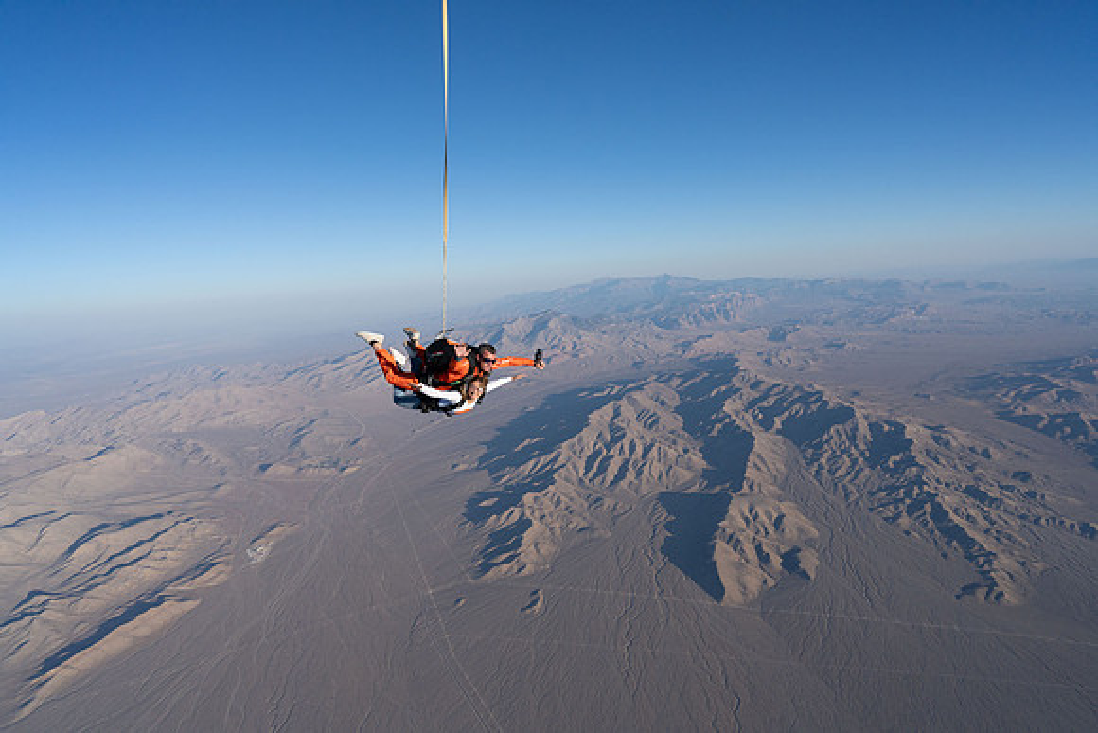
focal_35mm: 24
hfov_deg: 73.7
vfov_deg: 53.2
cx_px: 549
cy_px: 366
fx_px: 732
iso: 800
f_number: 9
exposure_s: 1/2000
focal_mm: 24
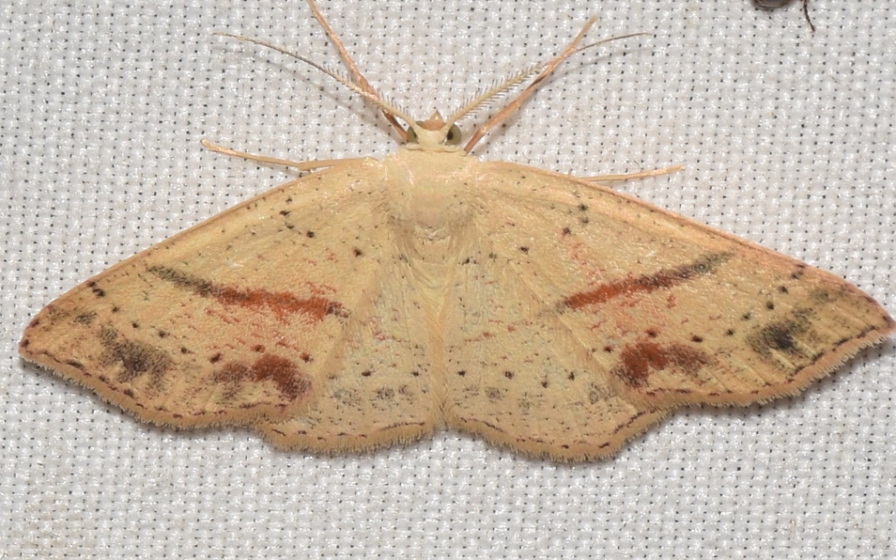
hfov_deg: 9.8
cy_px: 292
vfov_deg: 6.1
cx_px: 448
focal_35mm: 215
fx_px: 5249
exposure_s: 1/160
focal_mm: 140
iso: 100
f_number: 13
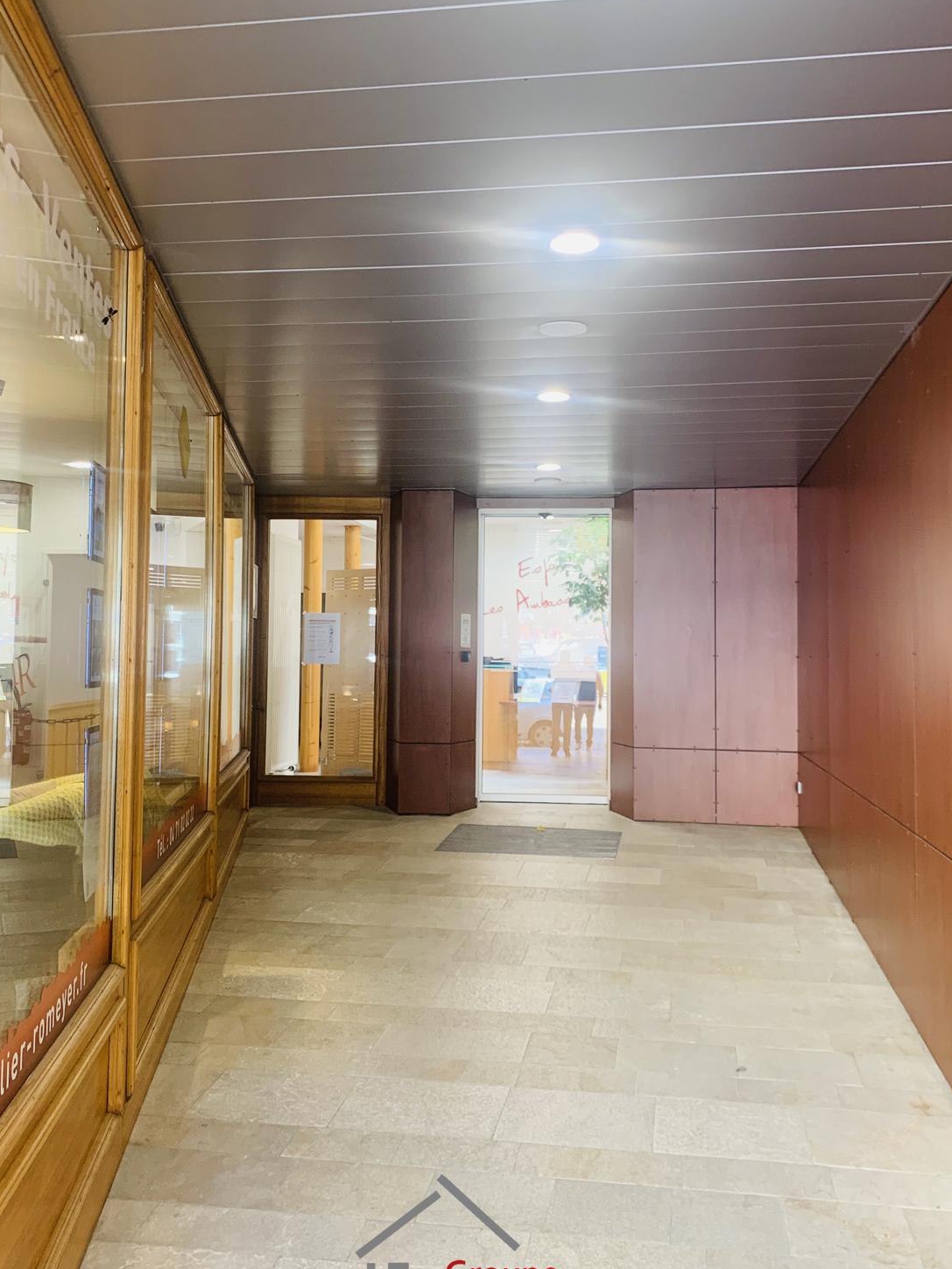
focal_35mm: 31
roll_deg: -1.1
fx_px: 1137
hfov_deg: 45.4
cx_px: 490
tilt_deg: +2.9
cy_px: 598
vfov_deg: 58.3
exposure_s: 1/50
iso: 80
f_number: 1.8
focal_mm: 4.25
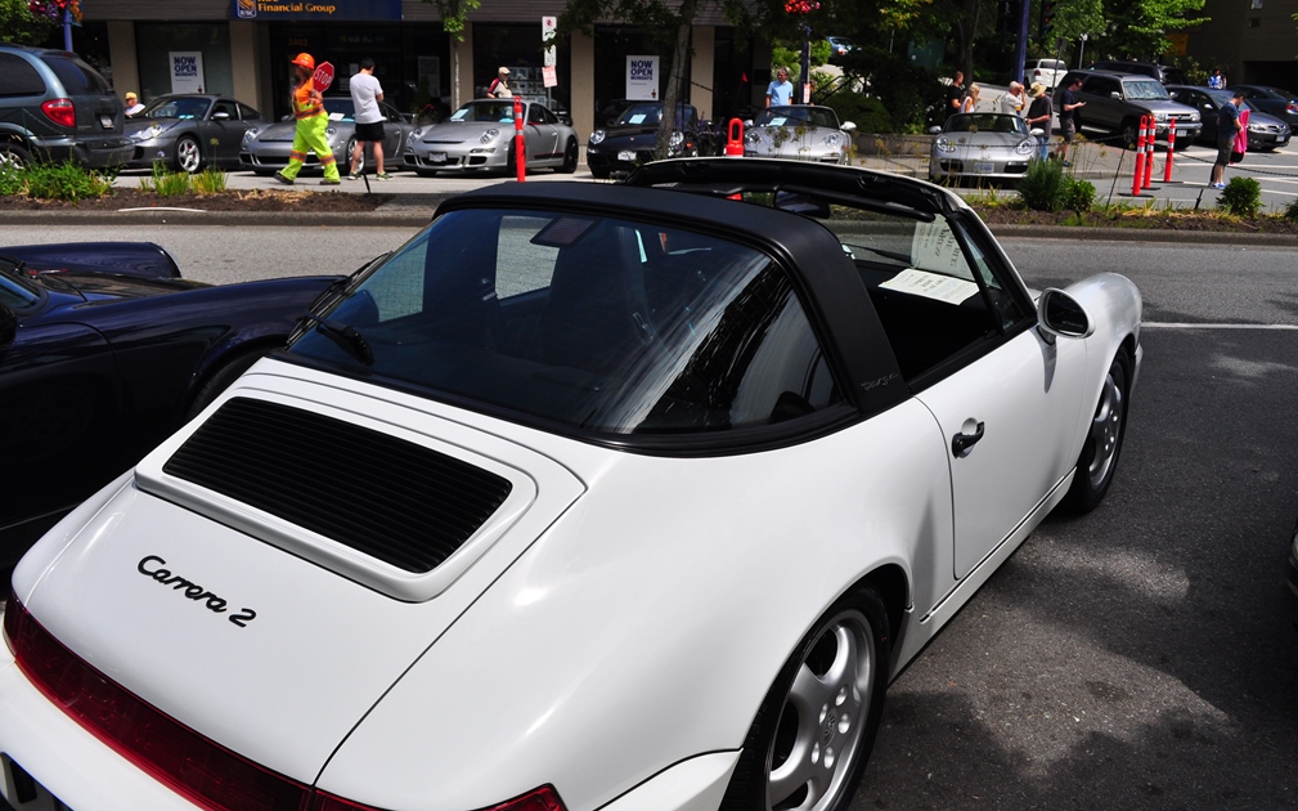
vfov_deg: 40.6
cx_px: 646
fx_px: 1096
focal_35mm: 31
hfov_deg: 61.2
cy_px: 424
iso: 320
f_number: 8
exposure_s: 1/2000
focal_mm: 20
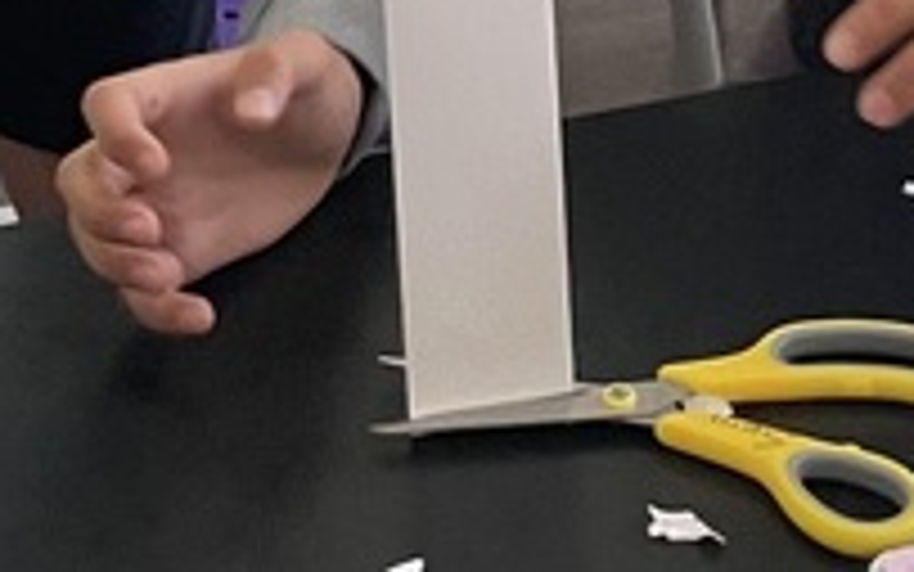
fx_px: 3463
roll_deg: +5.1
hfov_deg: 15.0
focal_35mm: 139
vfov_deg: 8.4
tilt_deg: -13.7
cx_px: 212
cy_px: -932
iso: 125
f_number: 1.6
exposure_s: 1/59
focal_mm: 4.2
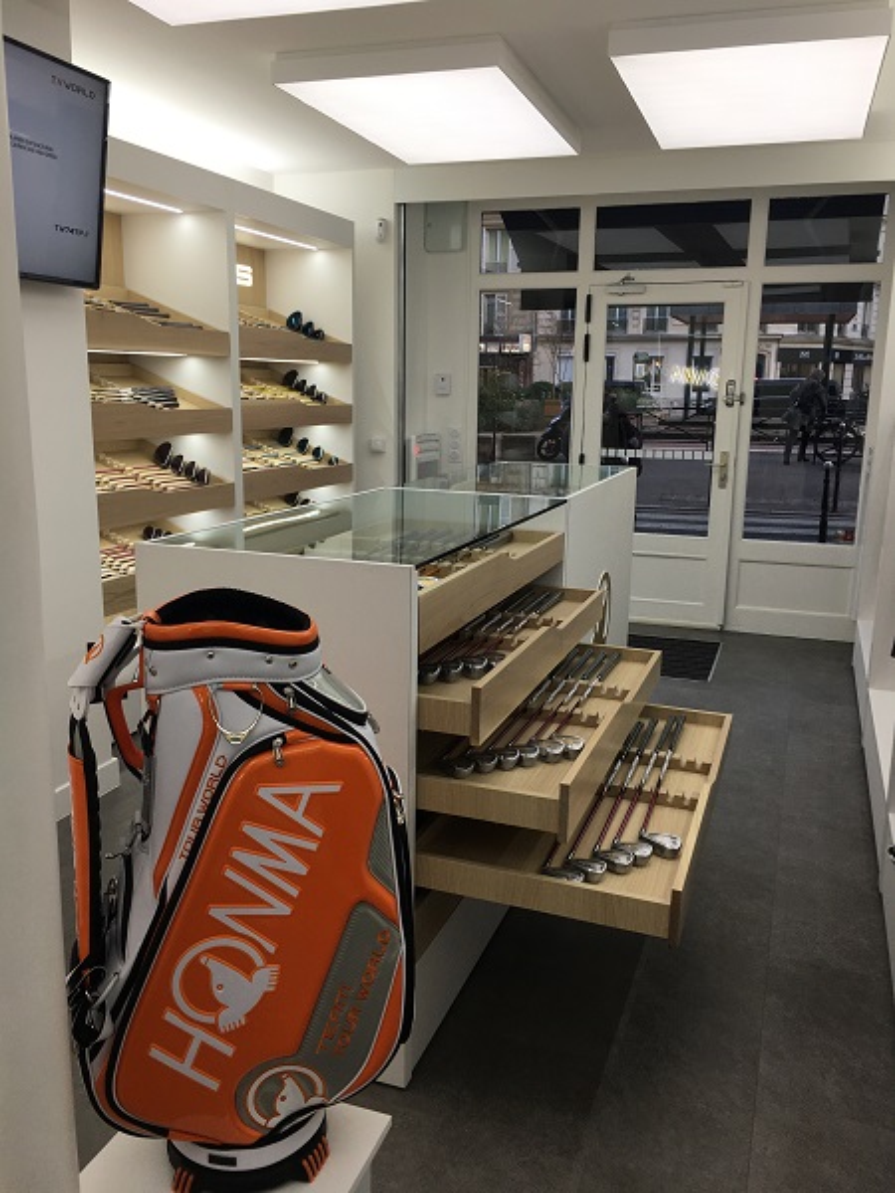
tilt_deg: -11.3
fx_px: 1000
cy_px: 596
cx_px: 448
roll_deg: -1.1
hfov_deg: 48.2
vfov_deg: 61.7
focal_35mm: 29
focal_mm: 4.15
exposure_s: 1/50
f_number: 2.2
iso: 25
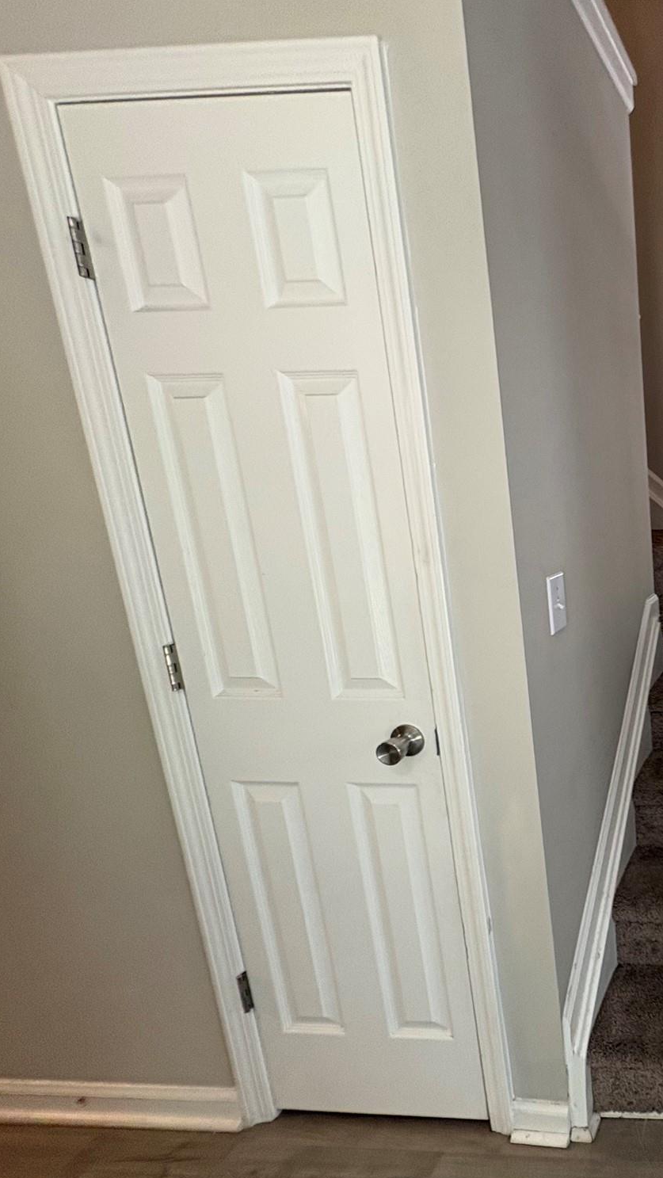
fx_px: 656
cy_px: 605
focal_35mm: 21
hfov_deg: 39.7
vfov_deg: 83.8
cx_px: 782
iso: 160
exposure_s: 1/60
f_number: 2.2
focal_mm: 2.22
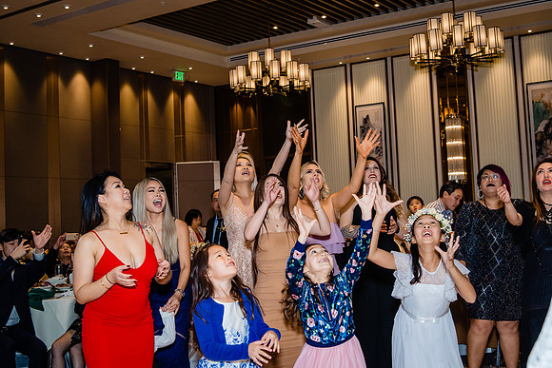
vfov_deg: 28.0
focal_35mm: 48
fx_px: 737
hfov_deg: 41.0
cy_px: 164
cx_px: 295
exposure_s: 1/250
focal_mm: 35
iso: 800
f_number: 4.5
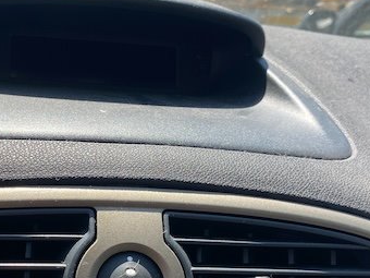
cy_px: 217
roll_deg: -3.2
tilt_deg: -21.4
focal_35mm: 49
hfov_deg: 38.3
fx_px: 524
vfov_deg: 29.1
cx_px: 113
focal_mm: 4.25
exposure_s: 1/651
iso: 32
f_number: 1.8
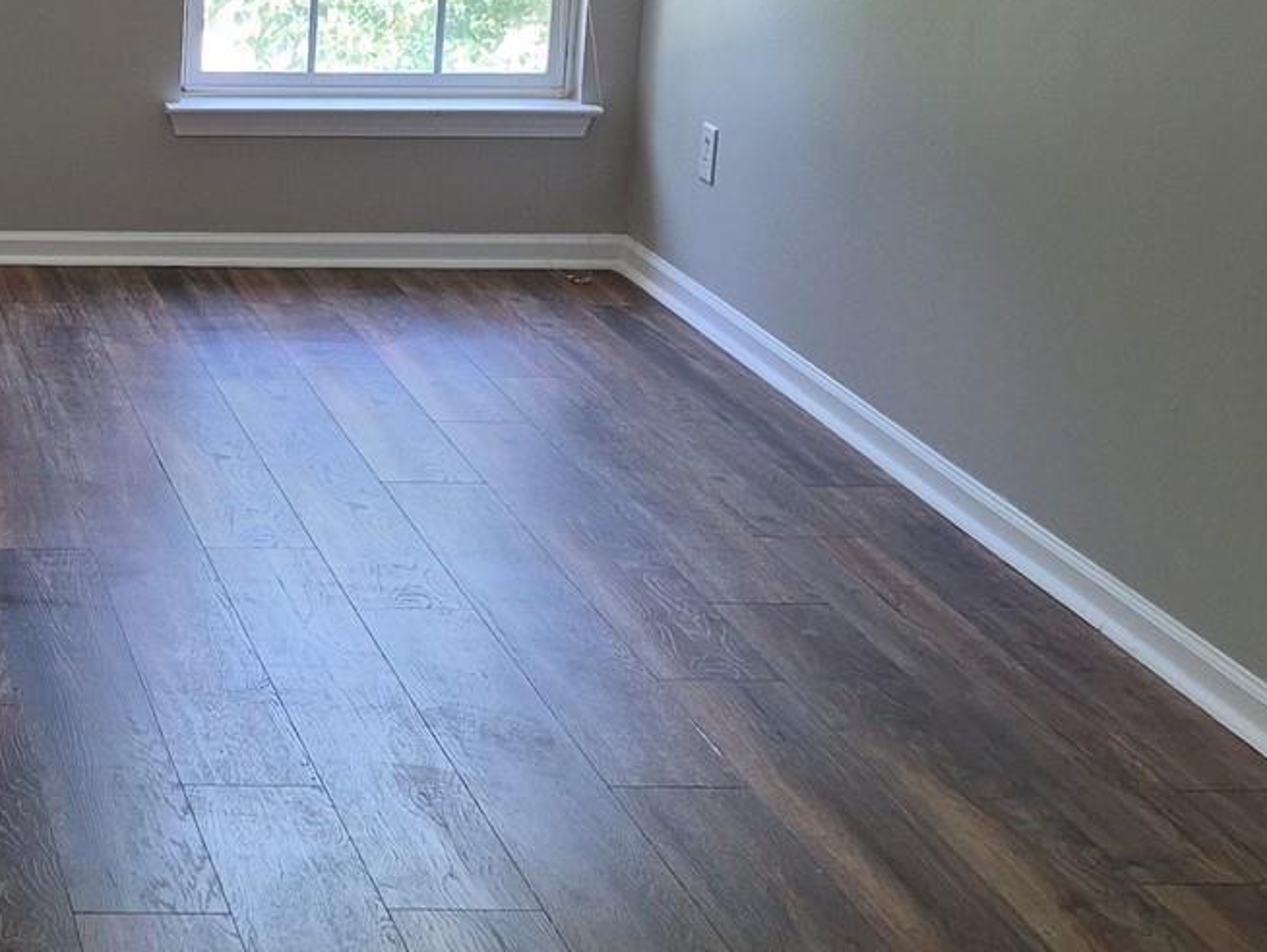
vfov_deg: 20.2
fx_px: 2636
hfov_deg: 24.8
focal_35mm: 72
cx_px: -194
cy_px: 176
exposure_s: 1/60
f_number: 1.8
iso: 50
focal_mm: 5.4
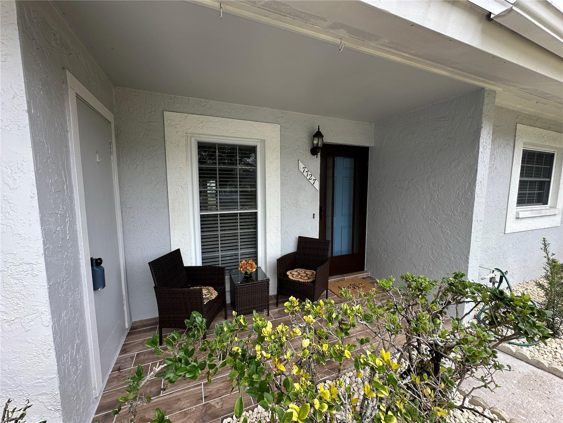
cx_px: 282
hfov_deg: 102.1
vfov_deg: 85.7
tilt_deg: -5.9
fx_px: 228
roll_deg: -0.2
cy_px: 212
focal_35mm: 14
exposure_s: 1/182
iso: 40
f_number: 2.2
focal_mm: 2.22
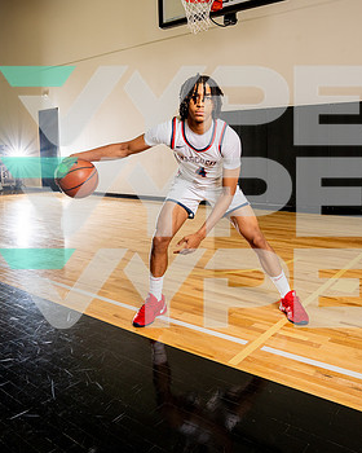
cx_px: 191
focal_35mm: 29
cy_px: 198
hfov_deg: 49.9
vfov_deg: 60.2
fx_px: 388
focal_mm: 24
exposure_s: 1/200
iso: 500
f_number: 7.1
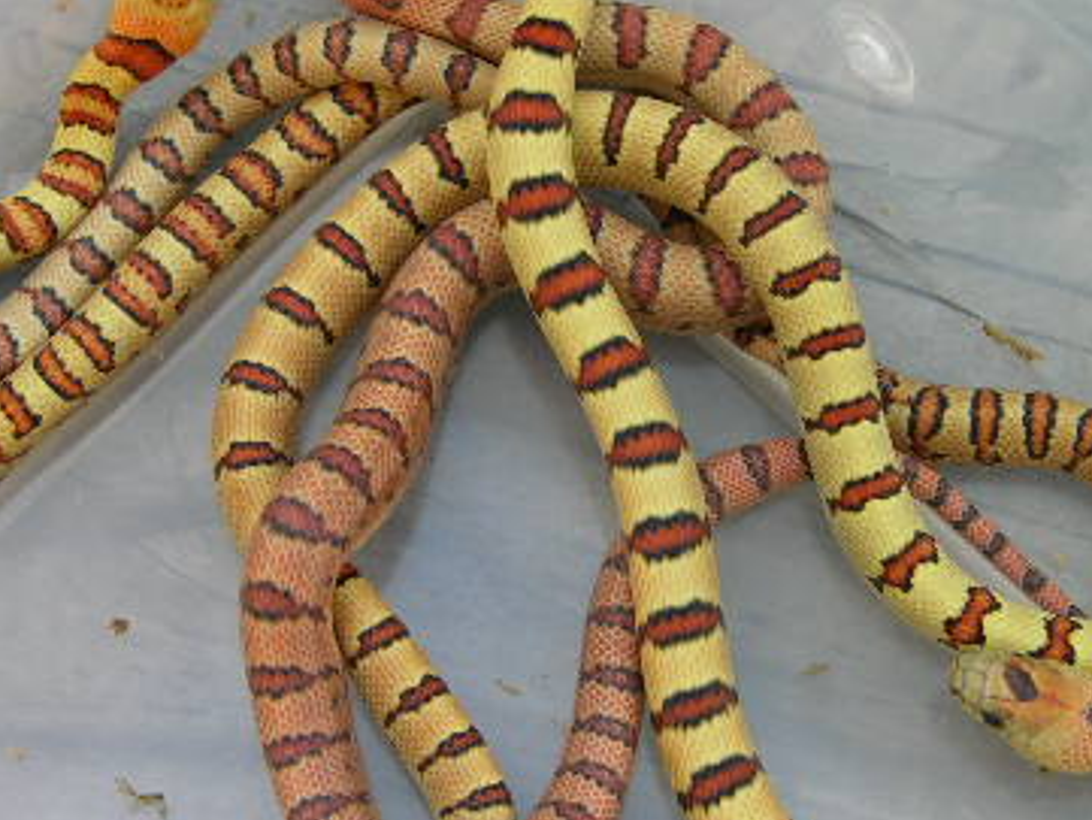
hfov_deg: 16.8
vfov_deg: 12.7
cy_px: 408
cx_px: 478
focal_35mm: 117
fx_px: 3692
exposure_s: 1/115
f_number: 4.1
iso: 50
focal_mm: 16.8
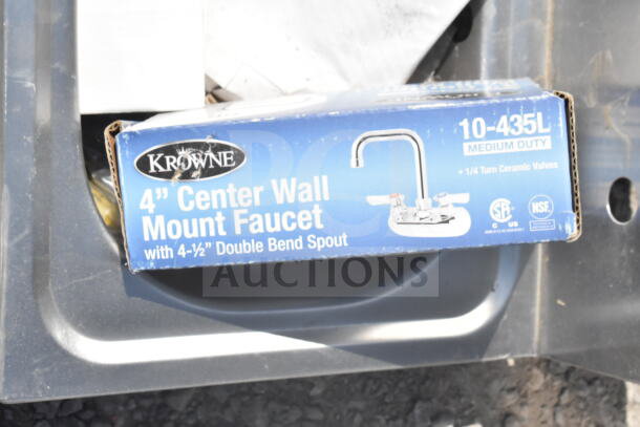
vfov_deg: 16.6
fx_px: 1467
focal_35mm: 82
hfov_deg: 24.6
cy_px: 214
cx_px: 320
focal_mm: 55
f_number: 14
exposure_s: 1/1250
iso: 1600
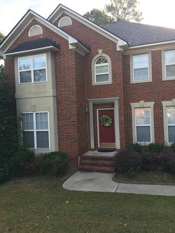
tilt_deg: -1.9
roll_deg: +1.4
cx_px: 88
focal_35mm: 29
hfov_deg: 48.3
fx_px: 195
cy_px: 116
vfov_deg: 61.6
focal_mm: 4.15
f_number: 2.2
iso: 25
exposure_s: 1/165
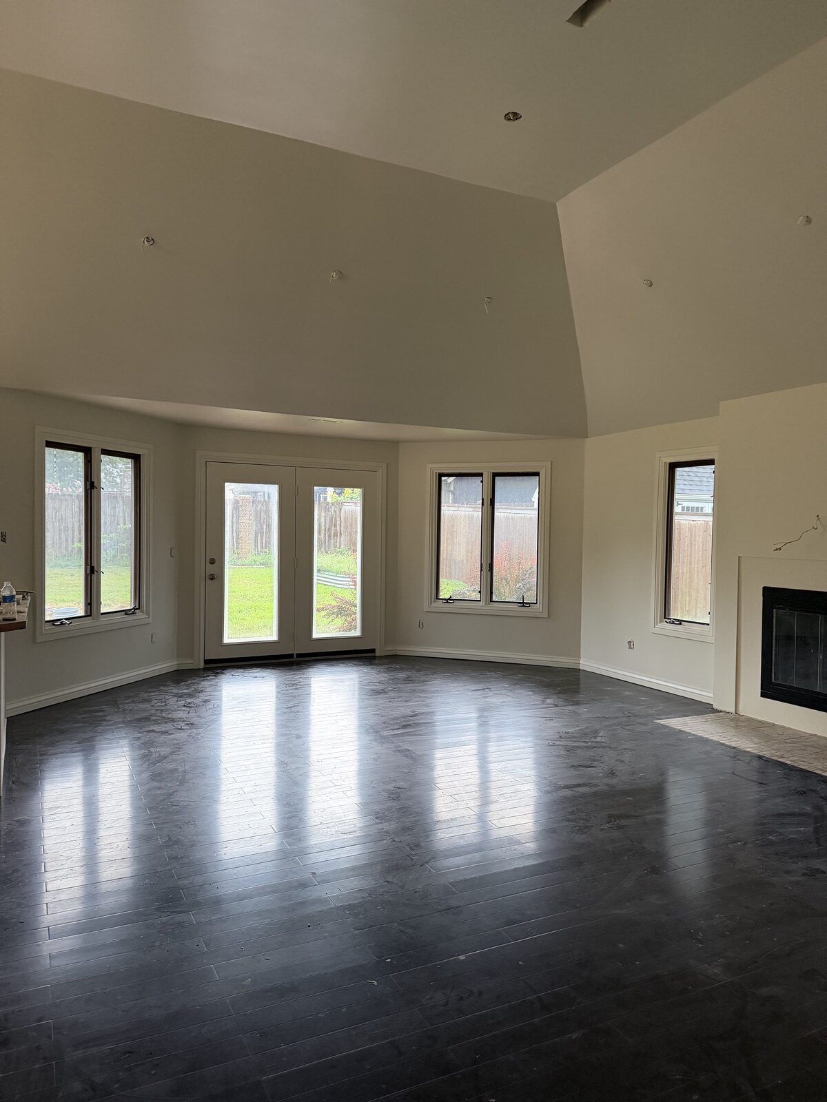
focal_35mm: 24
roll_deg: -1.5
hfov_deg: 56.8
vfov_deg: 71.6
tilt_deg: -0.7
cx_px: 414
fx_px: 765
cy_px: 551
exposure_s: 1/60
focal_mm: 6.76
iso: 400
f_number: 1.78
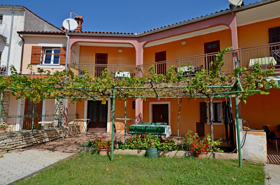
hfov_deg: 77.4
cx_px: 140
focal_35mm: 22
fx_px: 175
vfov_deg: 55.9
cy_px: 92
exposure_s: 1/320
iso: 100
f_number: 9
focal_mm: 15
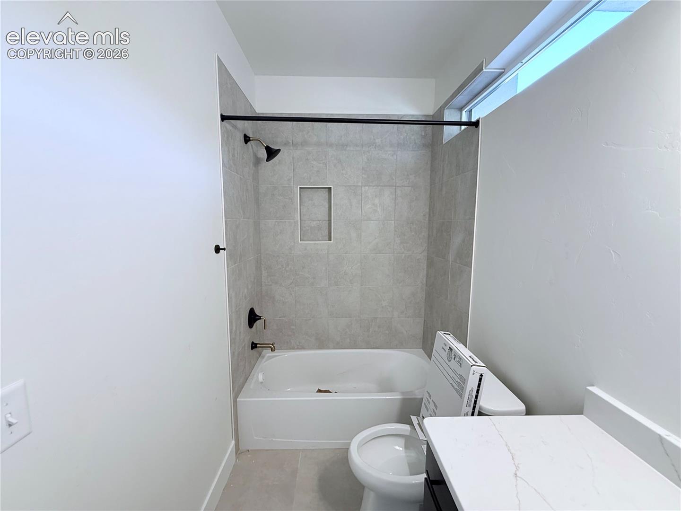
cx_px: 340
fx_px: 275
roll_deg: -1.1
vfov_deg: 85.7
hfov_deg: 102.1
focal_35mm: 14
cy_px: 256
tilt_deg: -5.9
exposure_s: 1/60
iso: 250
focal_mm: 2.22
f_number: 2.2
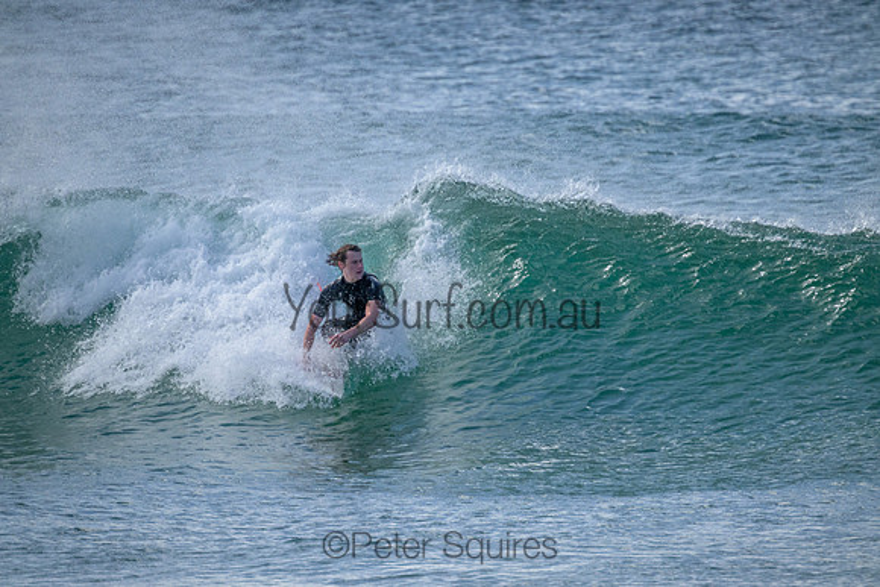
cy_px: 294
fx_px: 19559
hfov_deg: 2.6
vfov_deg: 1.7
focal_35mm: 800
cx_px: 440
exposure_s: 1/1250
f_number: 11
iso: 2500
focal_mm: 800
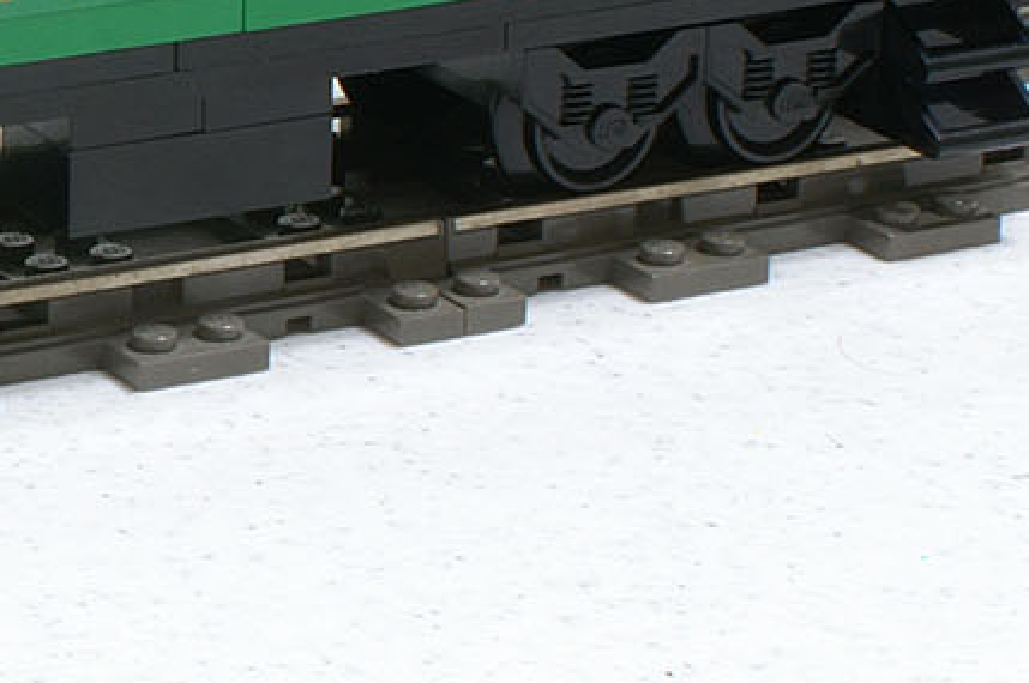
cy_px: -96
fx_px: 4796
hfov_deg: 11.9
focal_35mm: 168
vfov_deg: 8.1
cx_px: -345
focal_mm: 30
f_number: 29
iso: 100
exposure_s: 8
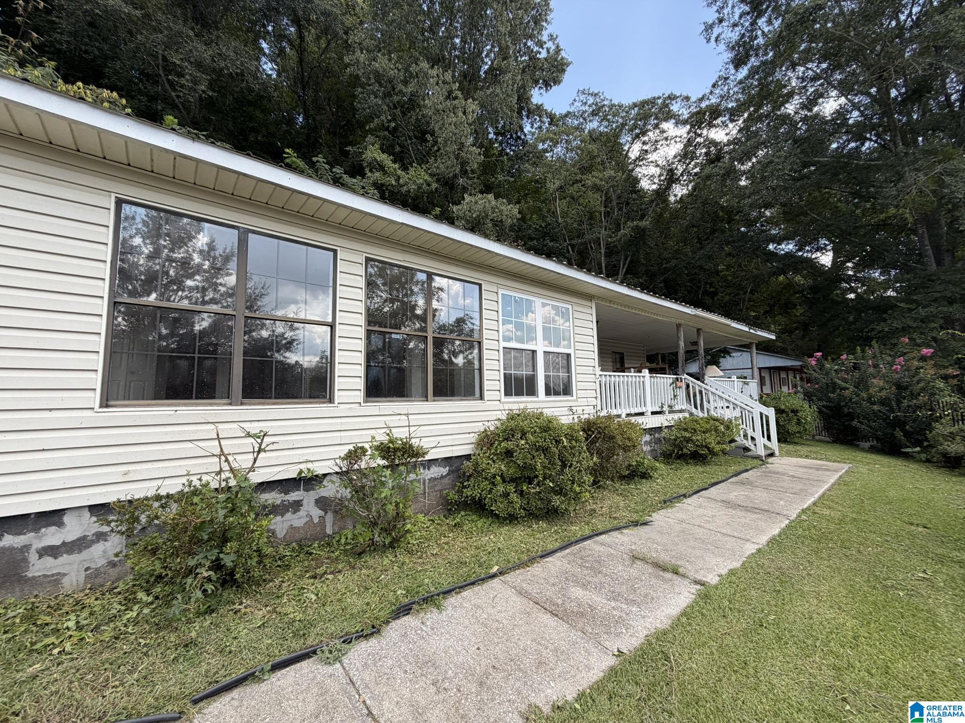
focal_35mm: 14
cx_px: 482
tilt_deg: +6.9
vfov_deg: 85.7
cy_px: 362
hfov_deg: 102.1
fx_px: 390
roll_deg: +2.2
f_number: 2.2
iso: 64
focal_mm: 2.22
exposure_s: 1/502
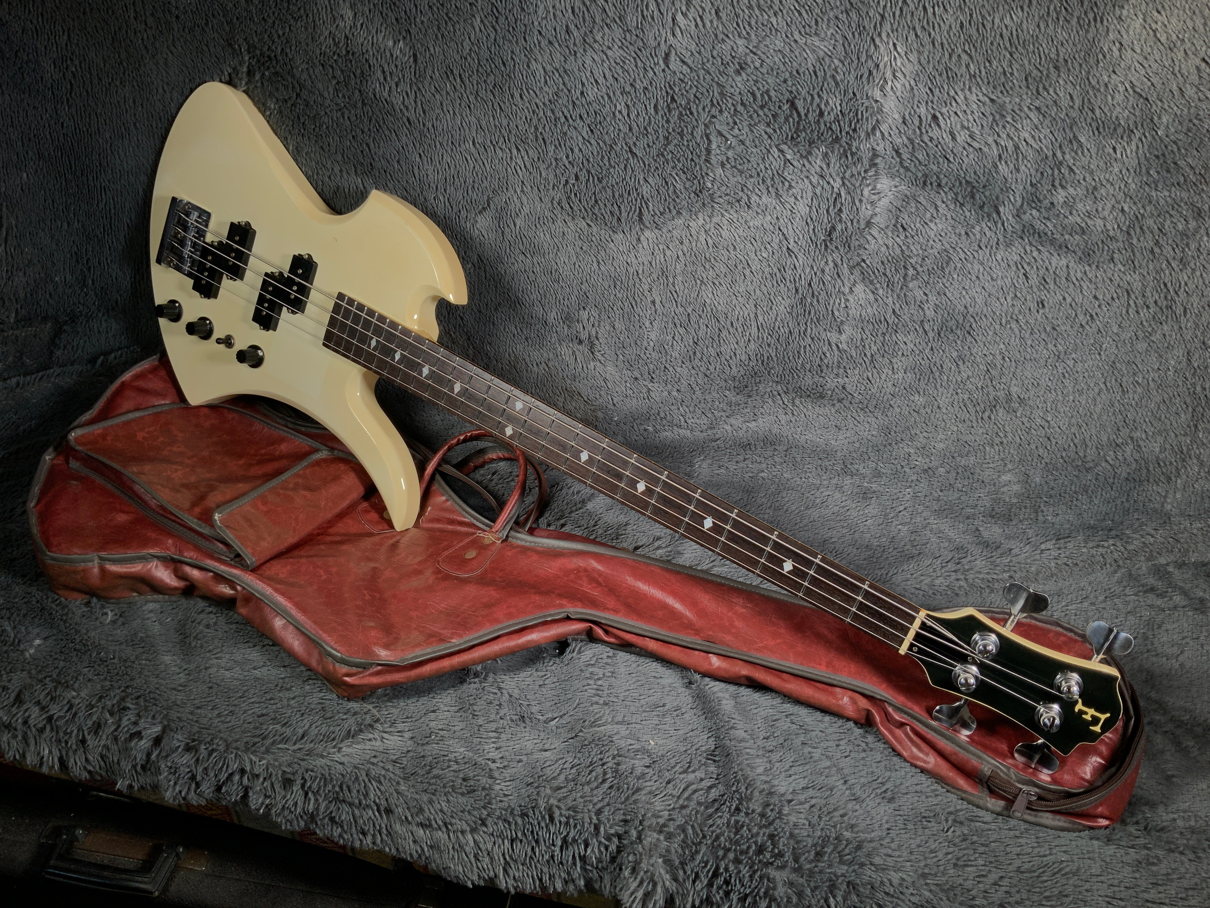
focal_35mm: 29
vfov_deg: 48.2
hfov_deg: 61.7
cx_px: 605
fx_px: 1014
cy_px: 454
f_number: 1.8
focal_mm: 3
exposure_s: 1/104
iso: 25
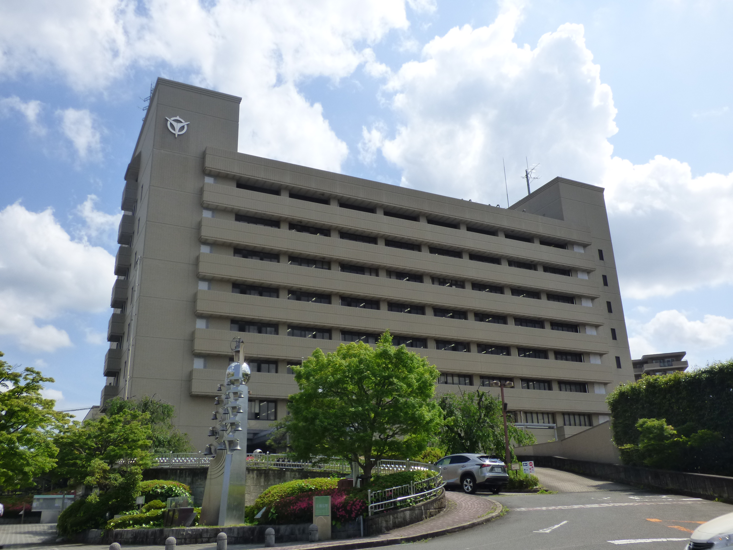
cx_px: 366
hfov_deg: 60.0
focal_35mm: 30
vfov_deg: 46.8
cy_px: 275
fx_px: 635
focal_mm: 5.29
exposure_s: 1/2000
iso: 160
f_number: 3.3
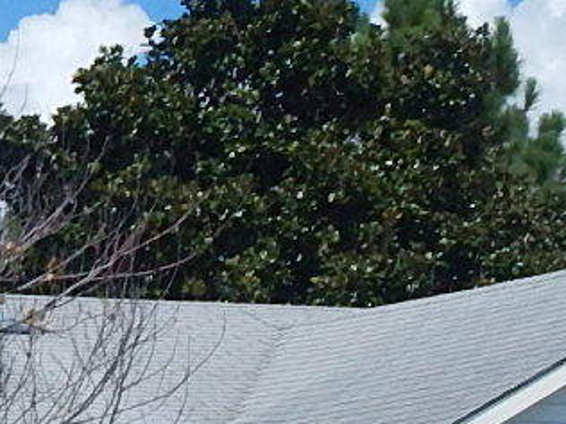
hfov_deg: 8.7
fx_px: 3646
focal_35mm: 223
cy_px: 737
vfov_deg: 6.5
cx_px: -186
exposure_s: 1/800
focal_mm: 5.6
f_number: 6.5
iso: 125
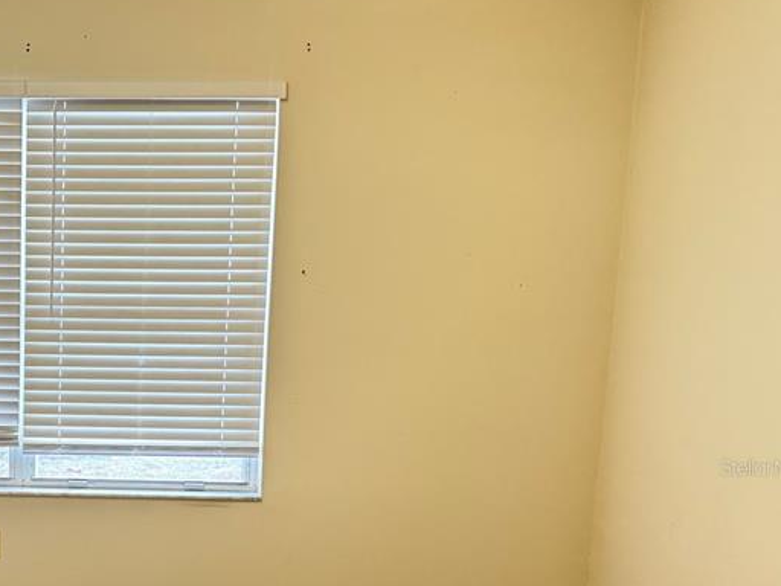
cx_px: 32
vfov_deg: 29.6
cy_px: 467
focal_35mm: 48
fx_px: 1083
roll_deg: -0.3
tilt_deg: -8.0
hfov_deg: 36.4
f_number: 1.78
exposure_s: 1/60
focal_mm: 6.76
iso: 500
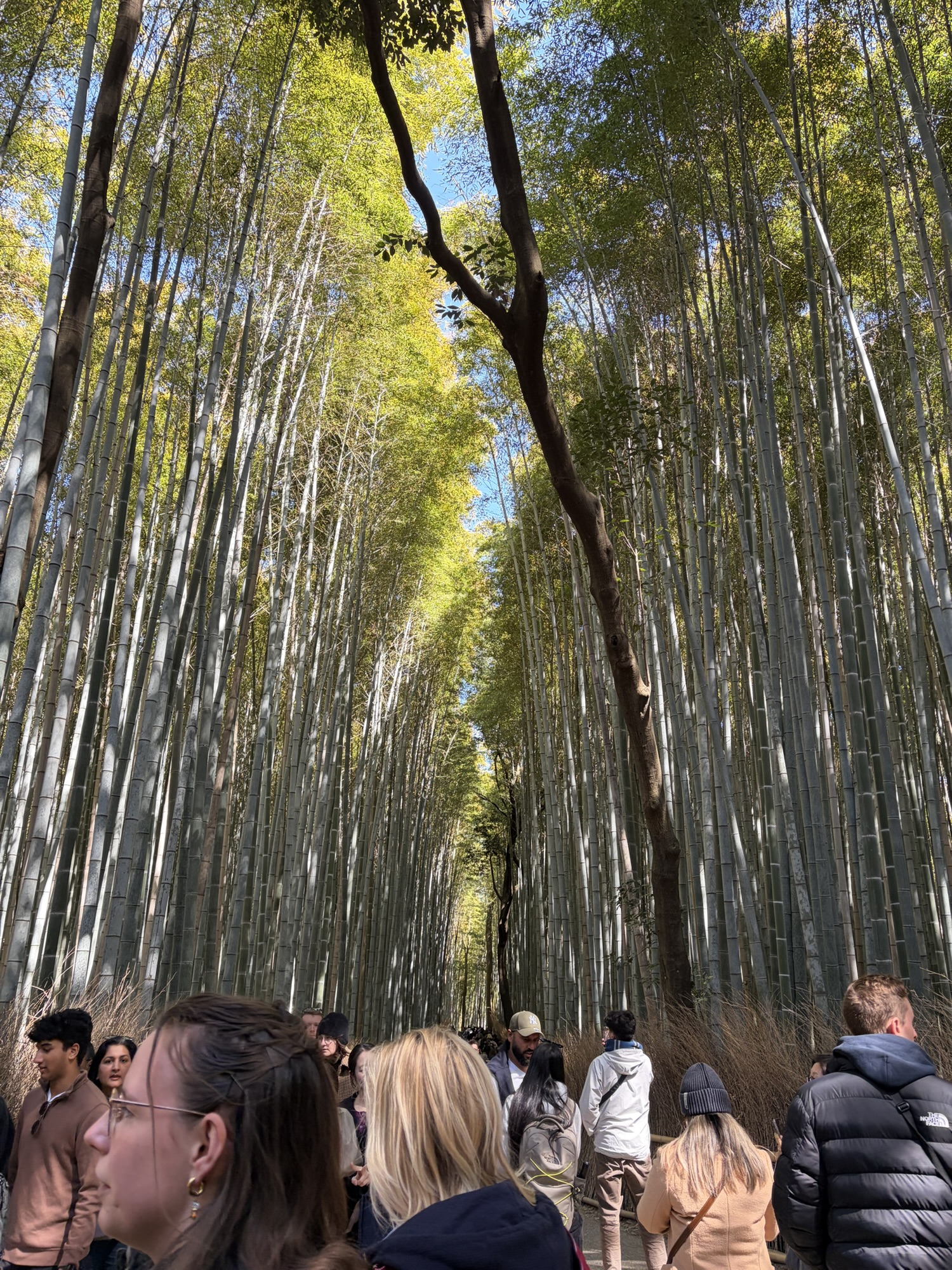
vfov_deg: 67.3
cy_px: 635
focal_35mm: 26
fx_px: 953
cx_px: 476
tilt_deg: +19.2
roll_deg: -0.2
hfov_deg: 53.1
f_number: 1.6
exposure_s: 1/183
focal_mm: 5.96
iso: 80
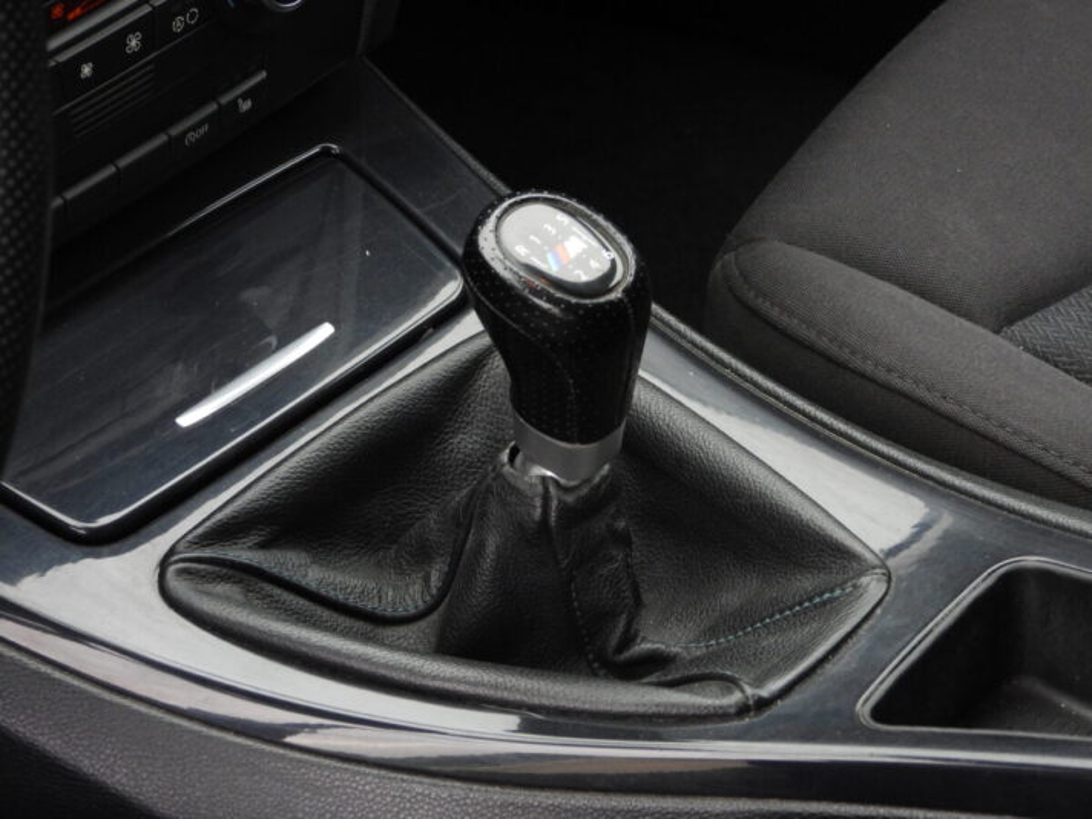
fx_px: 3943
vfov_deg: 11.9
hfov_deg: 15.8
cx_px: 546
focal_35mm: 125
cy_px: 410
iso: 320
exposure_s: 1/60
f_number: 4
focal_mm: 22.5
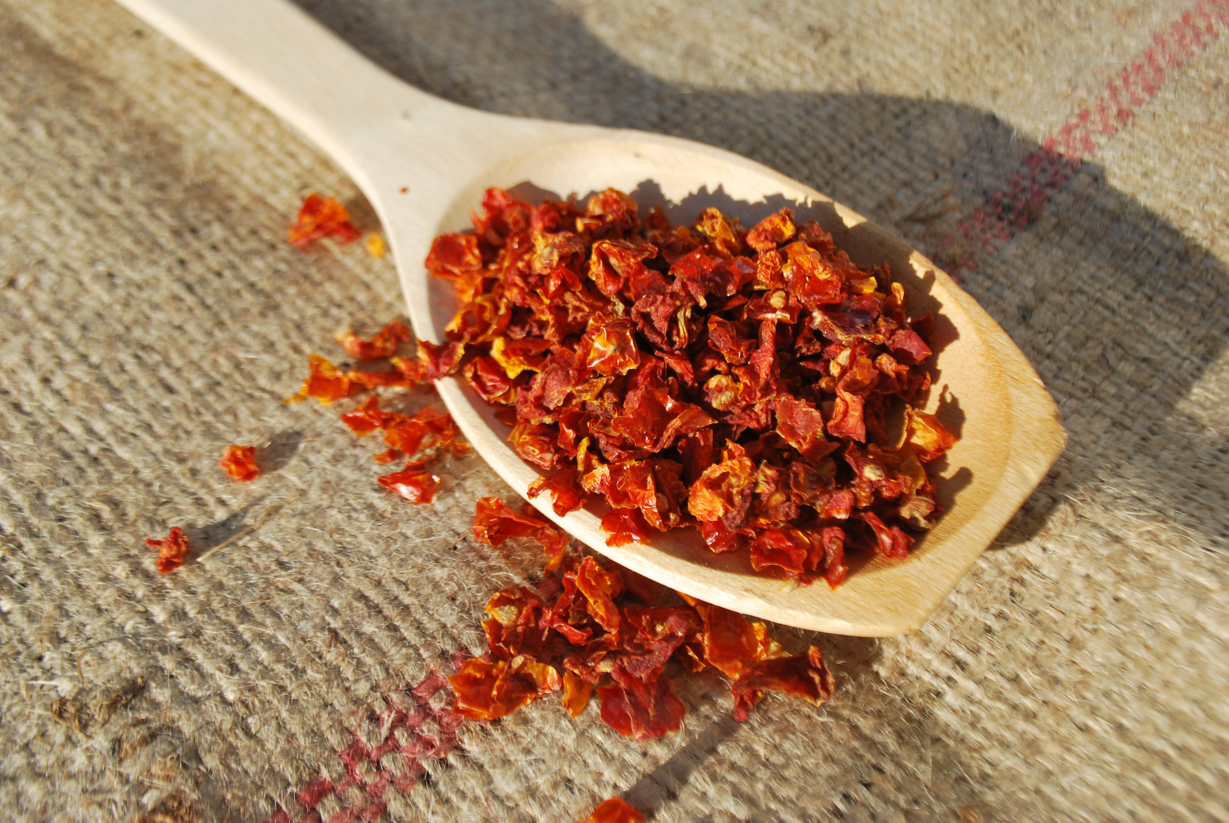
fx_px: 1128
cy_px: 412
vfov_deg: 40.1
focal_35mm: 33
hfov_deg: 57.2
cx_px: 614
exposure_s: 1/250
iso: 100
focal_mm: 22
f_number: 8
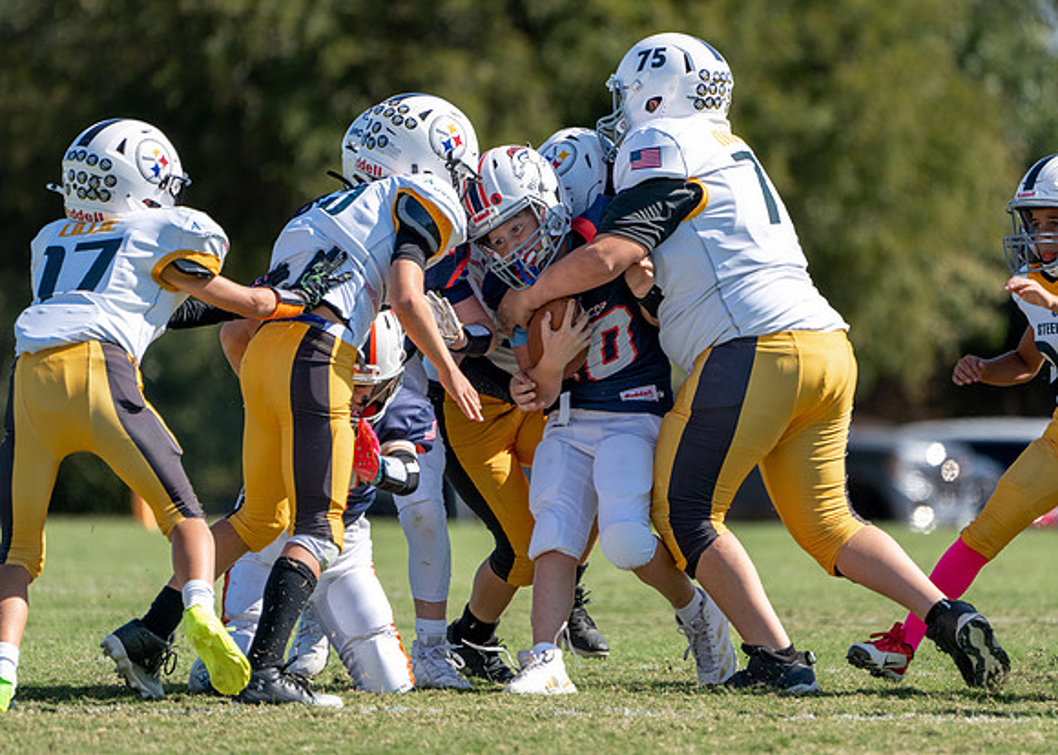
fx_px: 16147
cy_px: 373
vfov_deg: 2.7
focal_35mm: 538
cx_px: 591
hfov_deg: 3.8
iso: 200
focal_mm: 391
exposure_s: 1/1000
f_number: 5.6
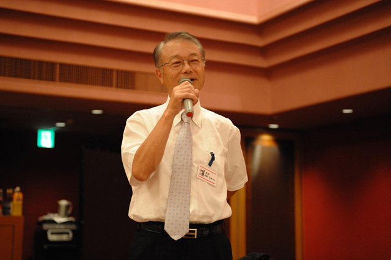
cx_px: 196
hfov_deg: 28.9
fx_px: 760
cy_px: 130
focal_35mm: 70
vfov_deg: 19.4
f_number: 2.8
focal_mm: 70
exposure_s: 1/125
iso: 5600
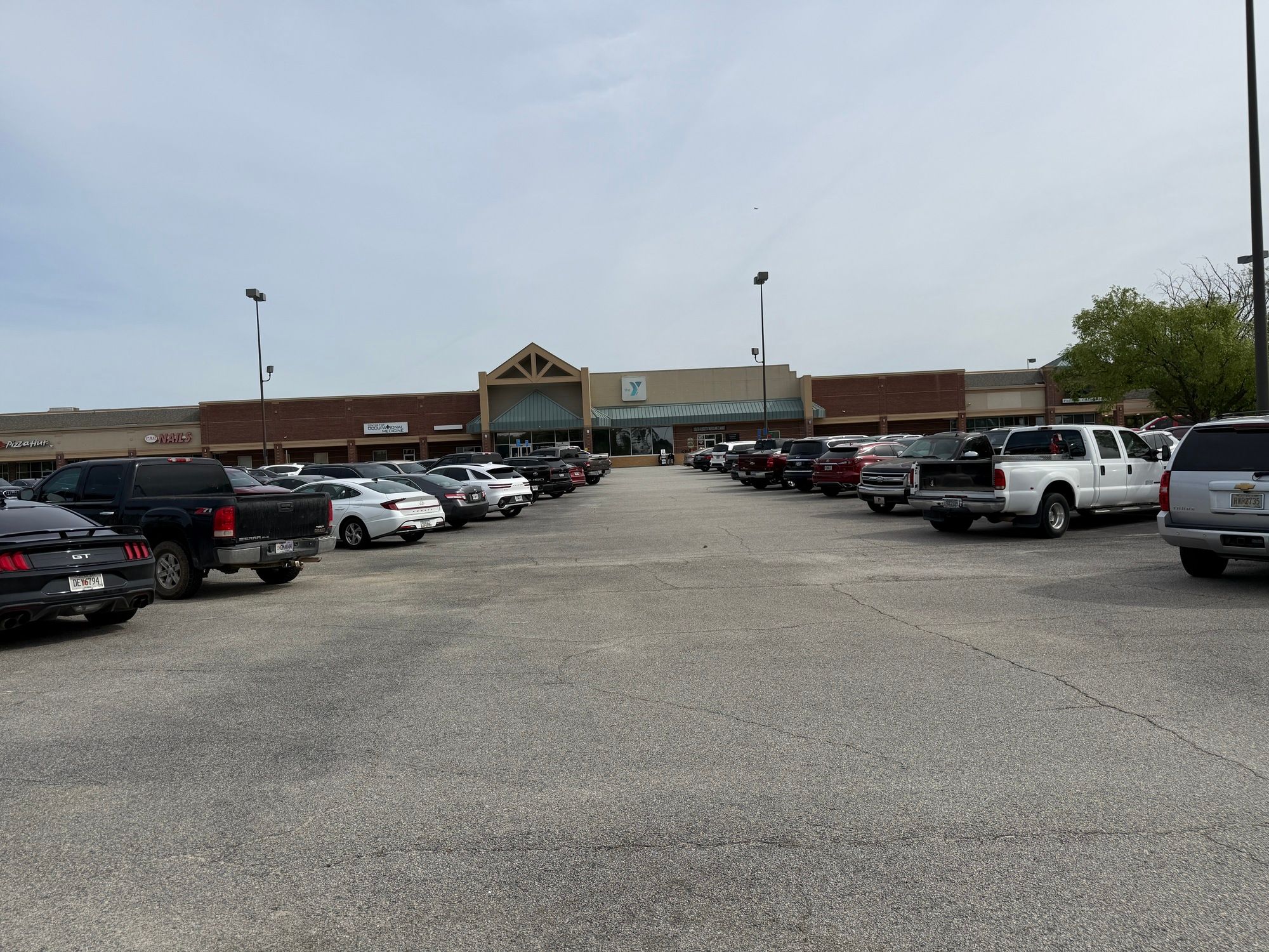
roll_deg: +2.7
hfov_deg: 71.6
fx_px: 880
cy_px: 476
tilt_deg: -0.1
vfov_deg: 56.8
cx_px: 634
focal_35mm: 24
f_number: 1.78
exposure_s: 1/7353
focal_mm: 6.76
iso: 80
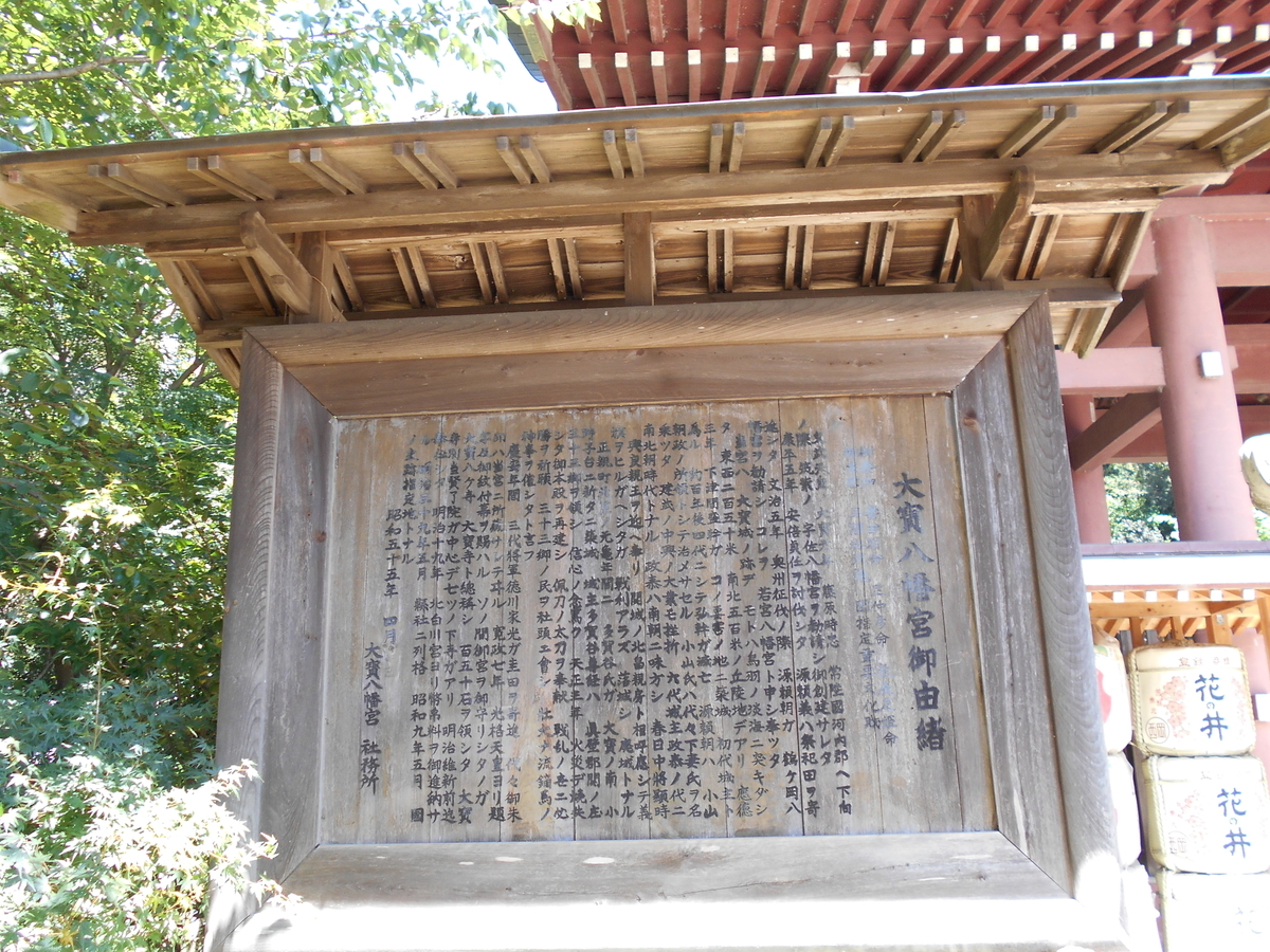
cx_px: 635
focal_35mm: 30
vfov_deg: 46.8
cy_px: 476
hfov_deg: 60.0
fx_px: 1101
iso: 80
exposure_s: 1/40
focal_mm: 5.1
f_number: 3.4
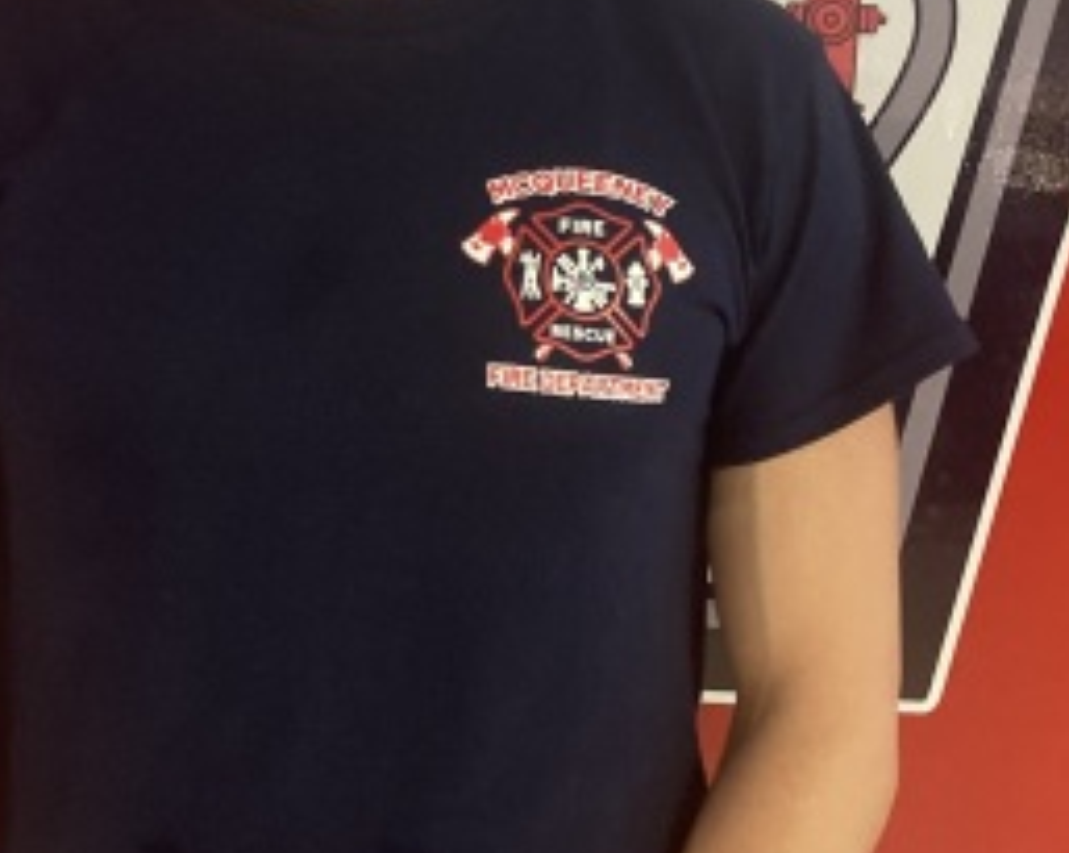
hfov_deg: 26.7
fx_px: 2244
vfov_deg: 21.4
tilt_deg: -5.6
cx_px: 395
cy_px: 239
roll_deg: -0.8
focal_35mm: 71
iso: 500
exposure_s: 1/30
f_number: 1.8
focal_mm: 3.99
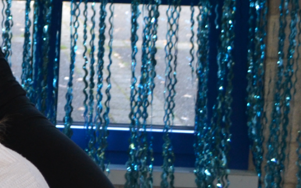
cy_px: 24
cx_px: -157
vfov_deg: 9.8
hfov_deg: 14.6
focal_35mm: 133
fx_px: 1091
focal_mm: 22
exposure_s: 1/125
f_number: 4
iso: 400
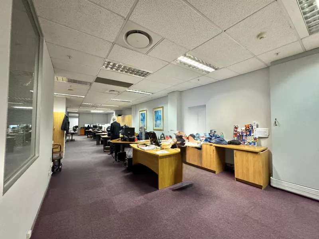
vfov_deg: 85.7
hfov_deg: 102.1
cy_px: 120
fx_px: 129
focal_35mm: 14
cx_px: 160
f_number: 2.2
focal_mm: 2.22
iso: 640
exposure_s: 1/50
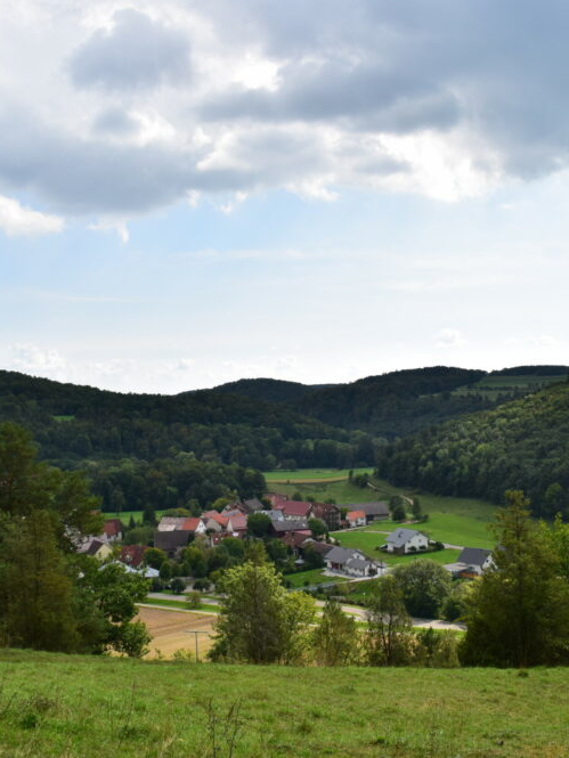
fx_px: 876
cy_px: 373
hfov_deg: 36.0
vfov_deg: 46.8
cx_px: 304
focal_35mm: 40
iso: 320
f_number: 11
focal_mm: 18
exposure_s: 1/500
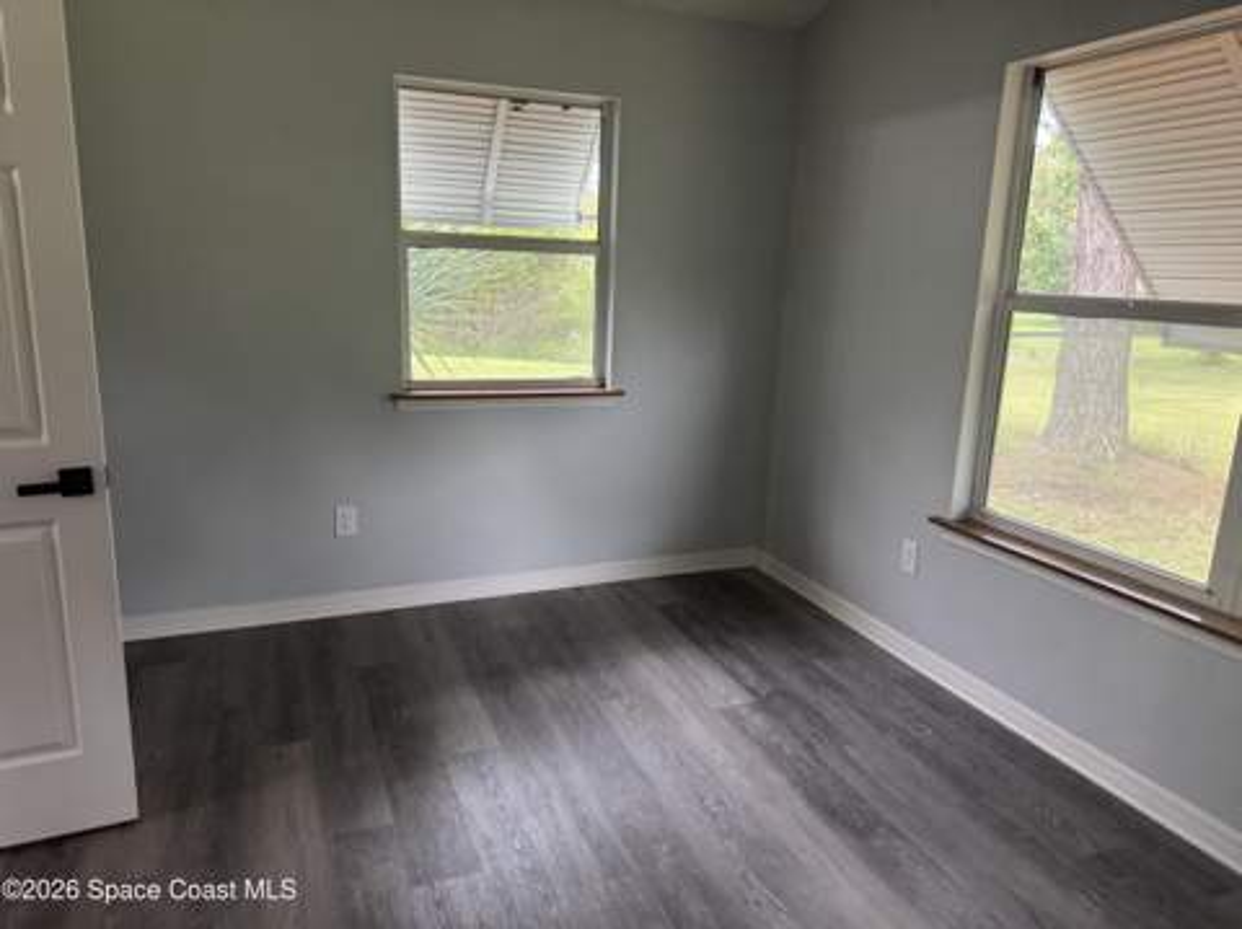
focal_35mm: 24
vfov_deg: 56.7
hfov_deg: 71.7
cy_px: 464
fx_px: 860
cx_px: 621
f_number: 1.78
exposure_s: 1/60
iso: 250
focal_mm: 6.76
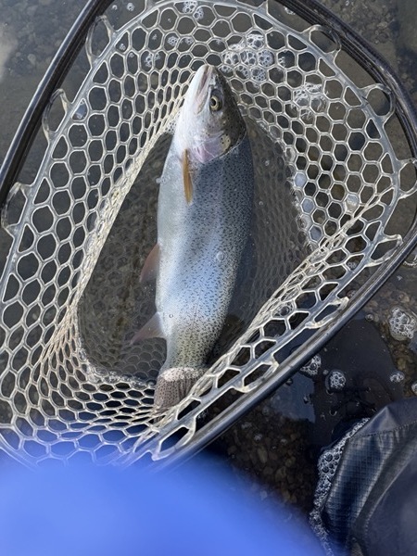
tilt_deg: -80.0
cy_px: 278
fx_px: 385
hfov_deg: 56.8
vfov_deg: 71.6
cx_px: 208
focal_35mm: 24
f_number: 1.78
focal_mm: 6.76
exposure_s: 1/315
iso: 80
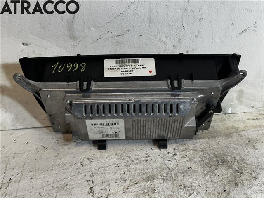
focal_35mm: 48
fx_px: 366
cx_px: 132
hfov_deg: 39.7
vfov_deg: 30.3
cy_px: 99
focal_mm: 6.86
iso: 64
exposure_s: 1/100
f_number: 1.78
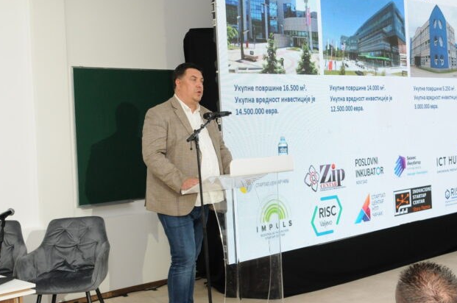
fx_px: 684
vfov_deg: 25.0
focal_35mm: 54
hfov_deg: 36.9
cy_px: 142
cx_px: 261
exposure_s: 1/60
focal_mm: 26
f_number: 5.6
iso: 1000
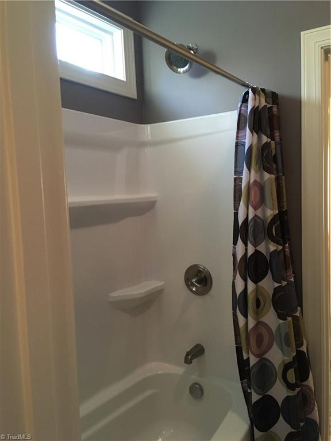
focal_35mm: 29
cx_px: 166
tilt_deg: -5.4
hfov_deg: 48.2
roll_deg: +2.2
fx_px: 370
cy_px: 220
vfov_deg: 61.7
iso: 200
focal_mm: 4.15
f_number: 2.2
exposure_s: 1/30
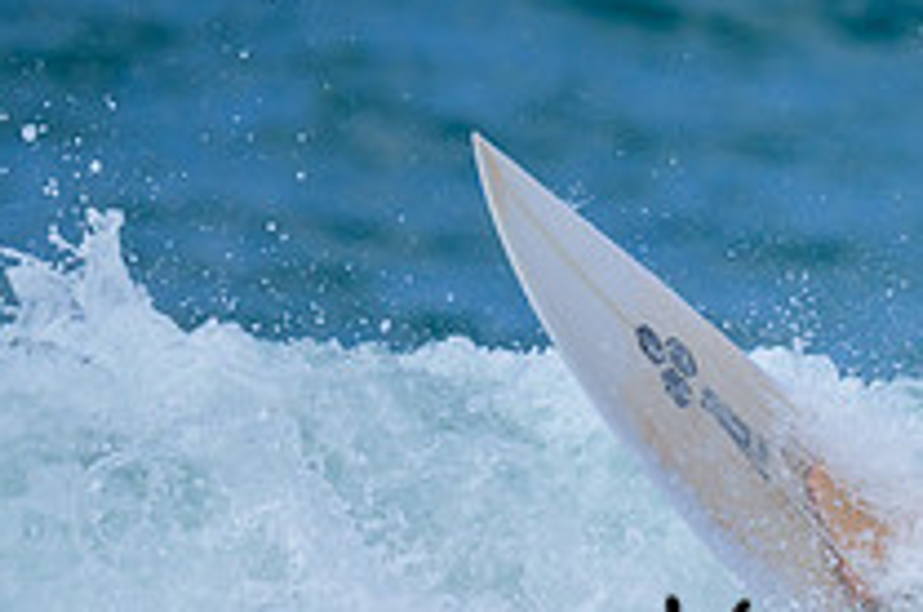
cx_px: 1334
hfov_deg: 0.8
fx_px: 69041
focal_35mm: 2697
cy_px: 518
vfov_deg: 0.5
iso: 250
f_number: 6.3
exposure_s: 1/2000
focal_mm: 800
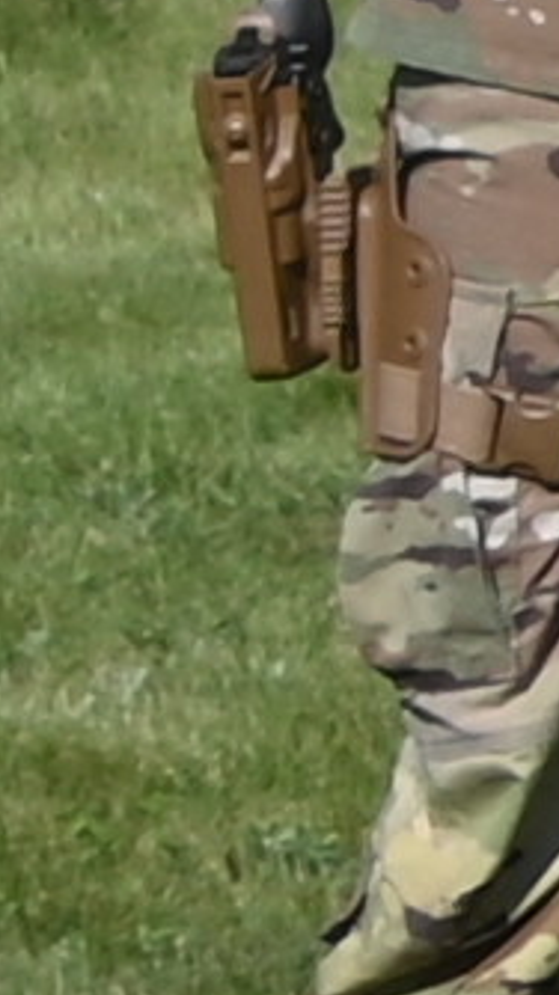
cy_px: -710
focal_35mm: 443
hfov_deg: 2.3
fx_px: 11694
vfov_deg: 4.8
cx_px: 5162
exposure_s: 1/400
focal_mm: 24
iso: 100
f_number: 8
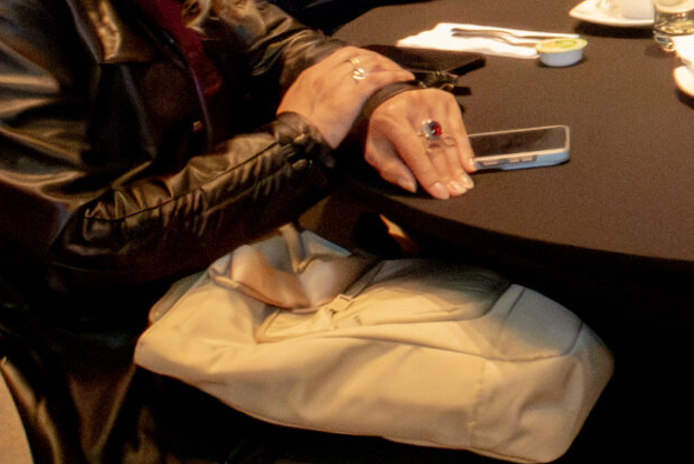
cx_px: 1121
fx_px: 2720
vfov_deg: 9.6
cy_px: -66
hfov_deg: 13.5
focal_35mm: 141
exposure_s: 1/25
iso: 25600
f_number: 25
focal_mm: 23
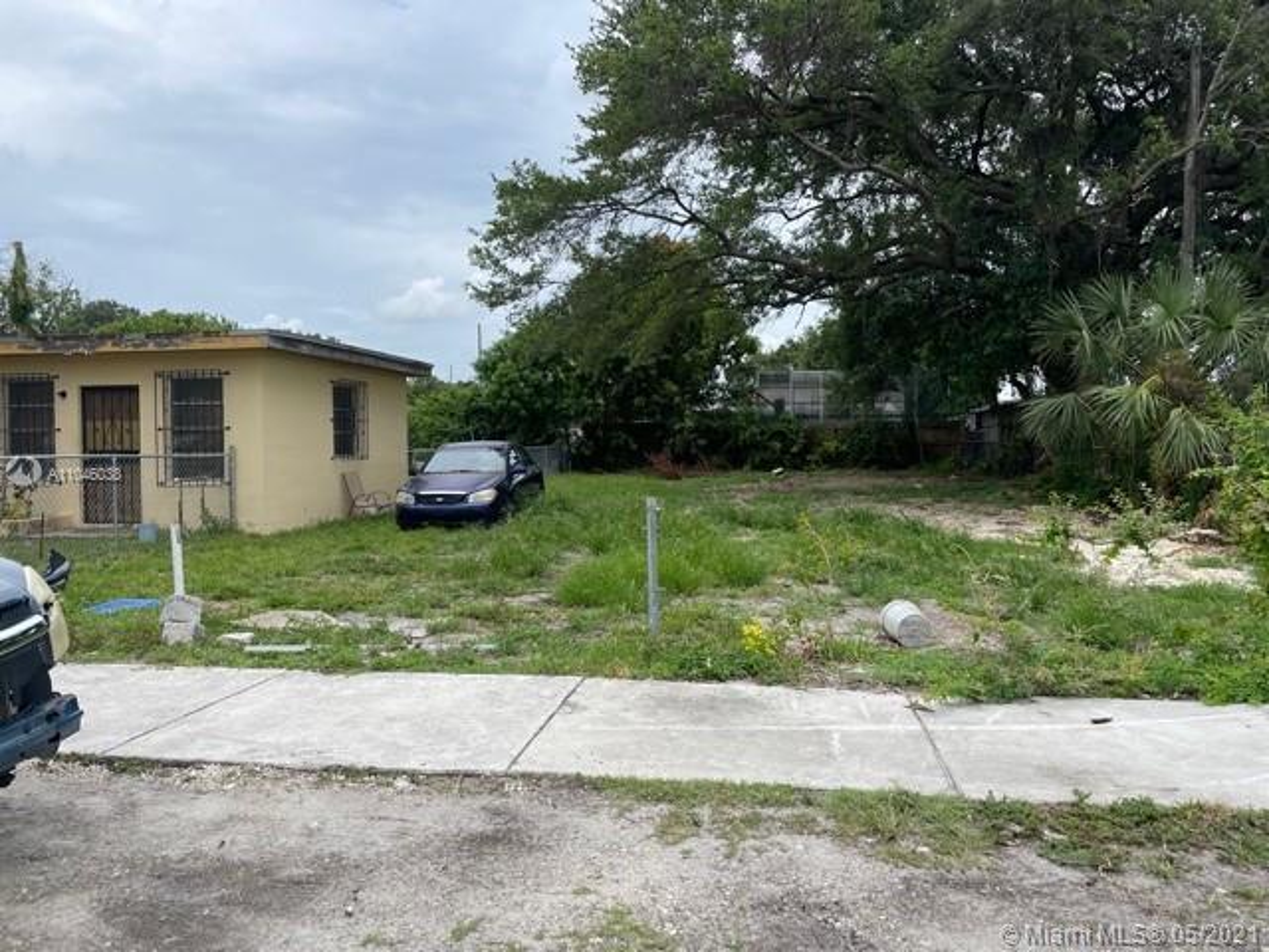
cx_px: 634
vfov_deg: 53.1
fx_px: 953
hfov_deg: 67.3
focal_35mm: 26
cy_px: 476
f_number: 1.6
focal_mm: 4.2
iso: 32
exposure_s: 1/3509
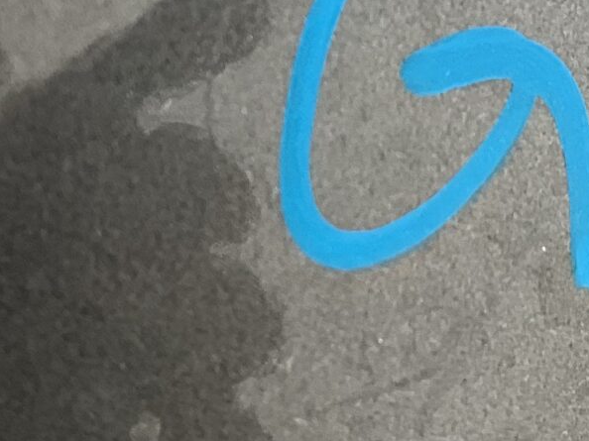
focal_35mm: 125
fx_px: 2126
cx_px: 586
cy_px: -256
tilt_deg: -38.1
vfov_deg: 11.3
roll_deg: +5.1
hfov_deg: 15.5
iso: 25
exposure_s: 1/100
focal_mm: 3
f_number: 1.8
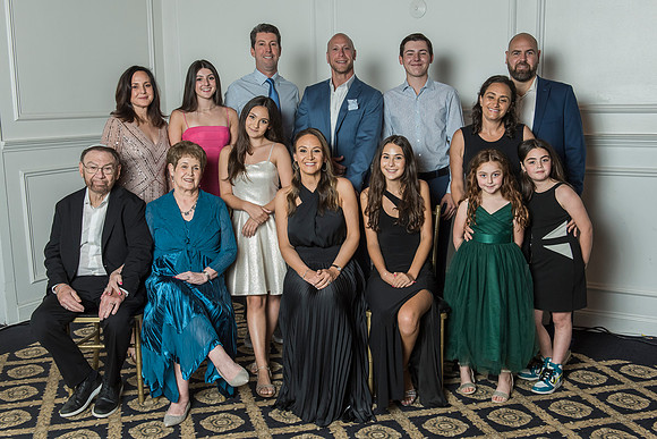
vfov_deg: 34.3
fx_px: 709
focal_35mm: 39
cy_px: 221
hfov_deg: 49.7
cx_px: 331
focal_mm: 36
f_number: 6.3
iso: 1250
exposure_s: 1/125
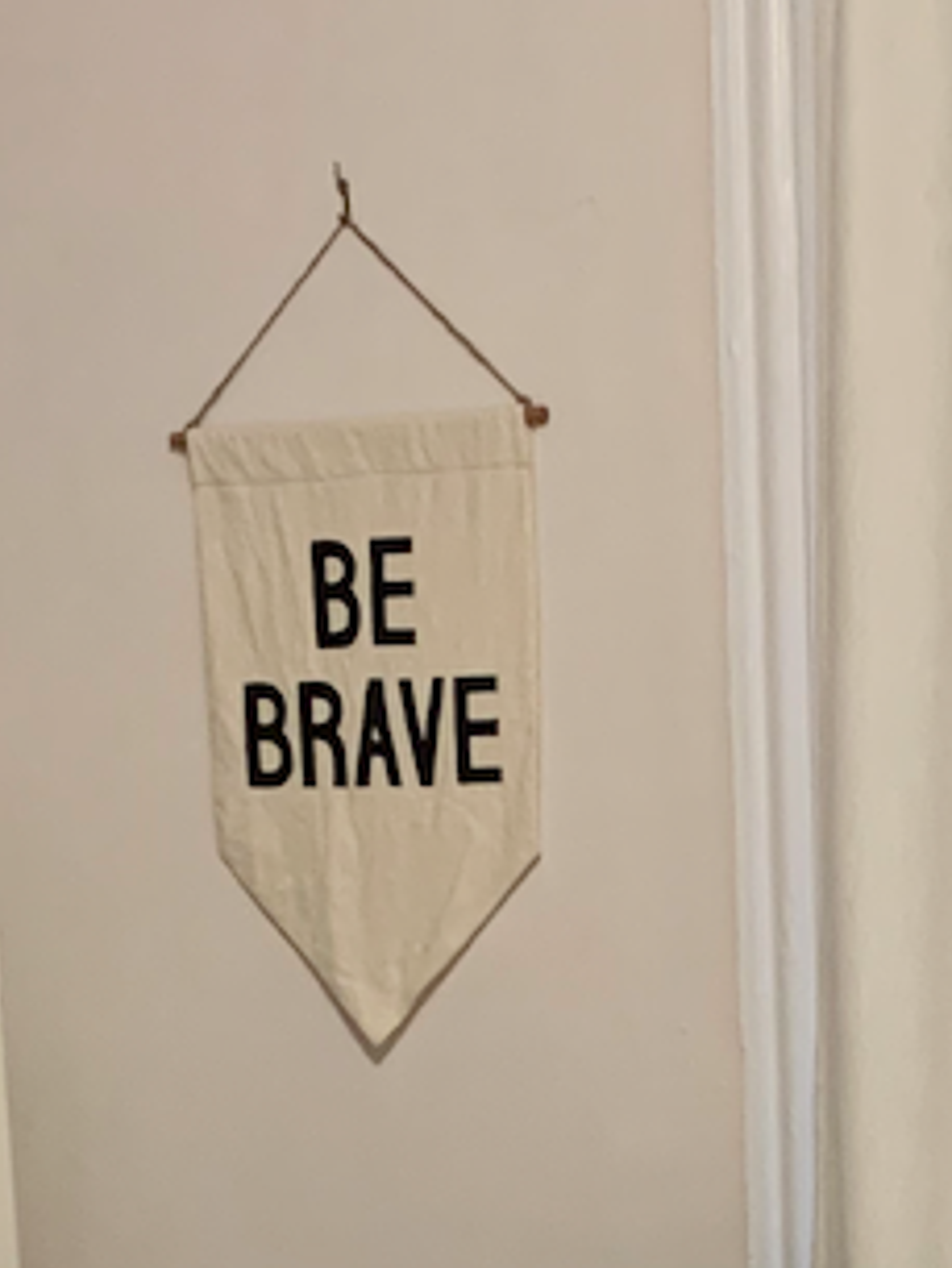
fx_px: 3994
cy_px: 2004
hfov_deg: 13.5
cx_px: 885
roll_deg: +1.0
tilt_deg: -14.7
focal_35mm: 109
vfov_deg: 16.2
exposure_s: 1/60
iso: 250
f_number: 1.8
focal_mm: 4.25
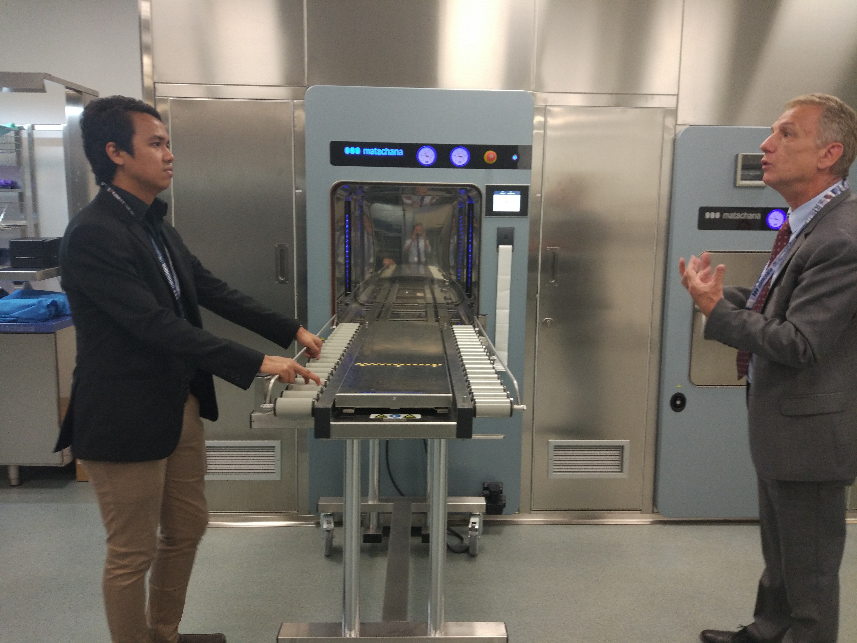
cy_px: 322
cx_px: 428
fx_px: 693
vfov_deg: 49.7
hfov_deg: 63.4
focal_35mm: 28
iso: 268
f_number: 2
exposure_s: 1/25
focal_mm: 4.26
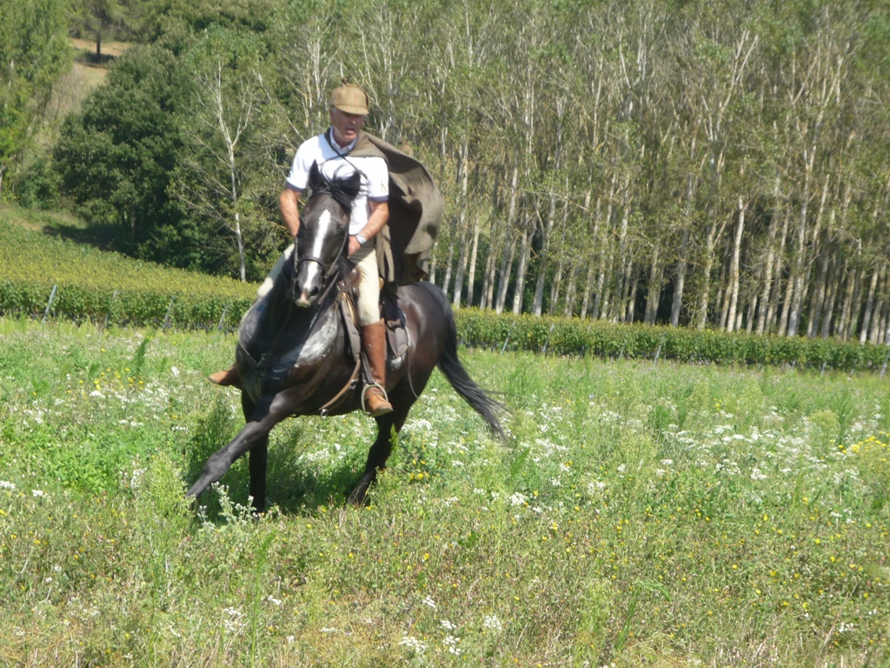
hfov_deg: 19.6
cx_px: 445
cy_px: 334
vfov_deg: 14.8
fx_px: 2571
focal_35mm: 100
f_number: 5.1
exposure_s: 1/250
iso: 100
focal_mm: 16.5
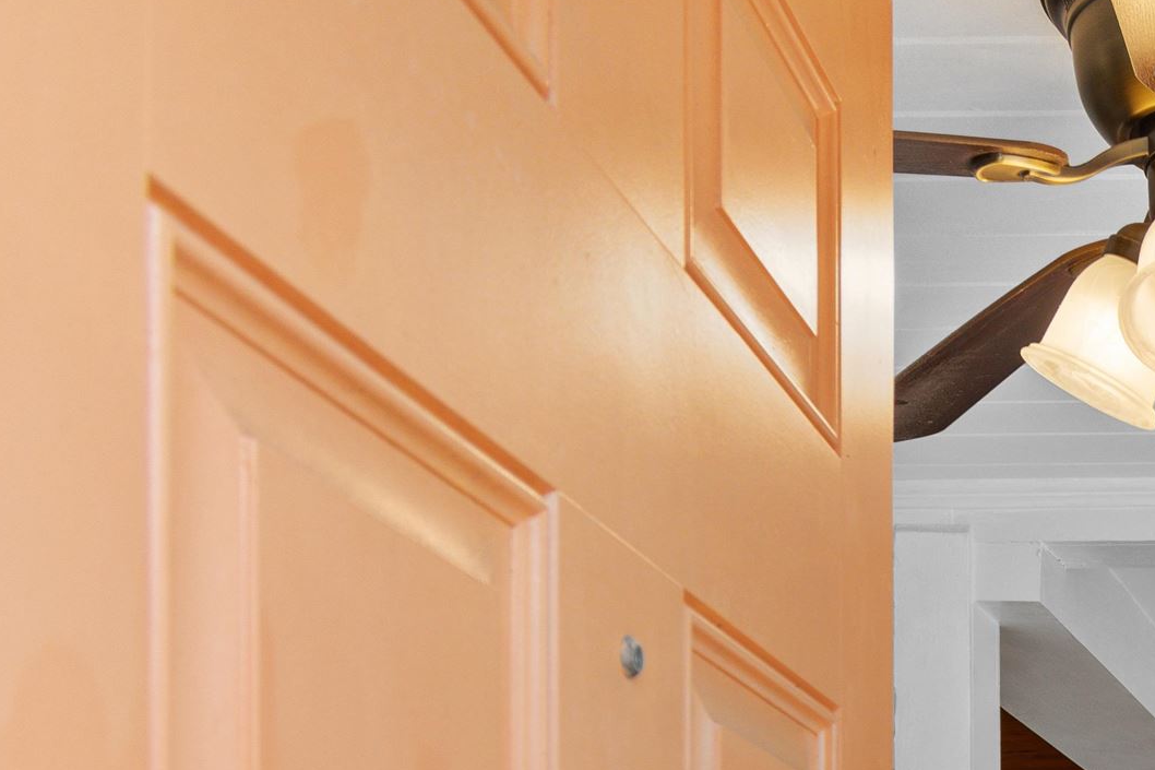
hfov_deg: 26.9
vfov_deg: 19.7
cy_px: 1106
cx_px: 1561
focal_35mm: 61
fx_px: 1957
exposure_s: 1/60
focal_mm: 14
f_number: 5
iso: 100
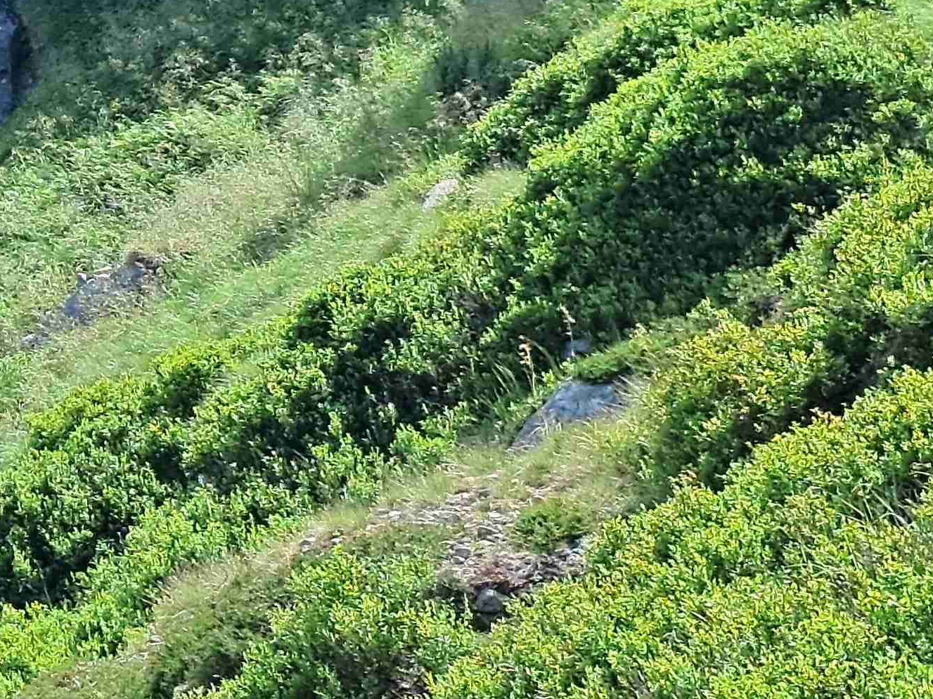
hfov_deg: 11.6
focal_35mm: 166
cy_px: -27
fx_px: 4474
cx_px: -318
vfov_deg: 8.9
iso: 50
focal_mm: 4
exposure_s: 1/488
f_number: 1.8
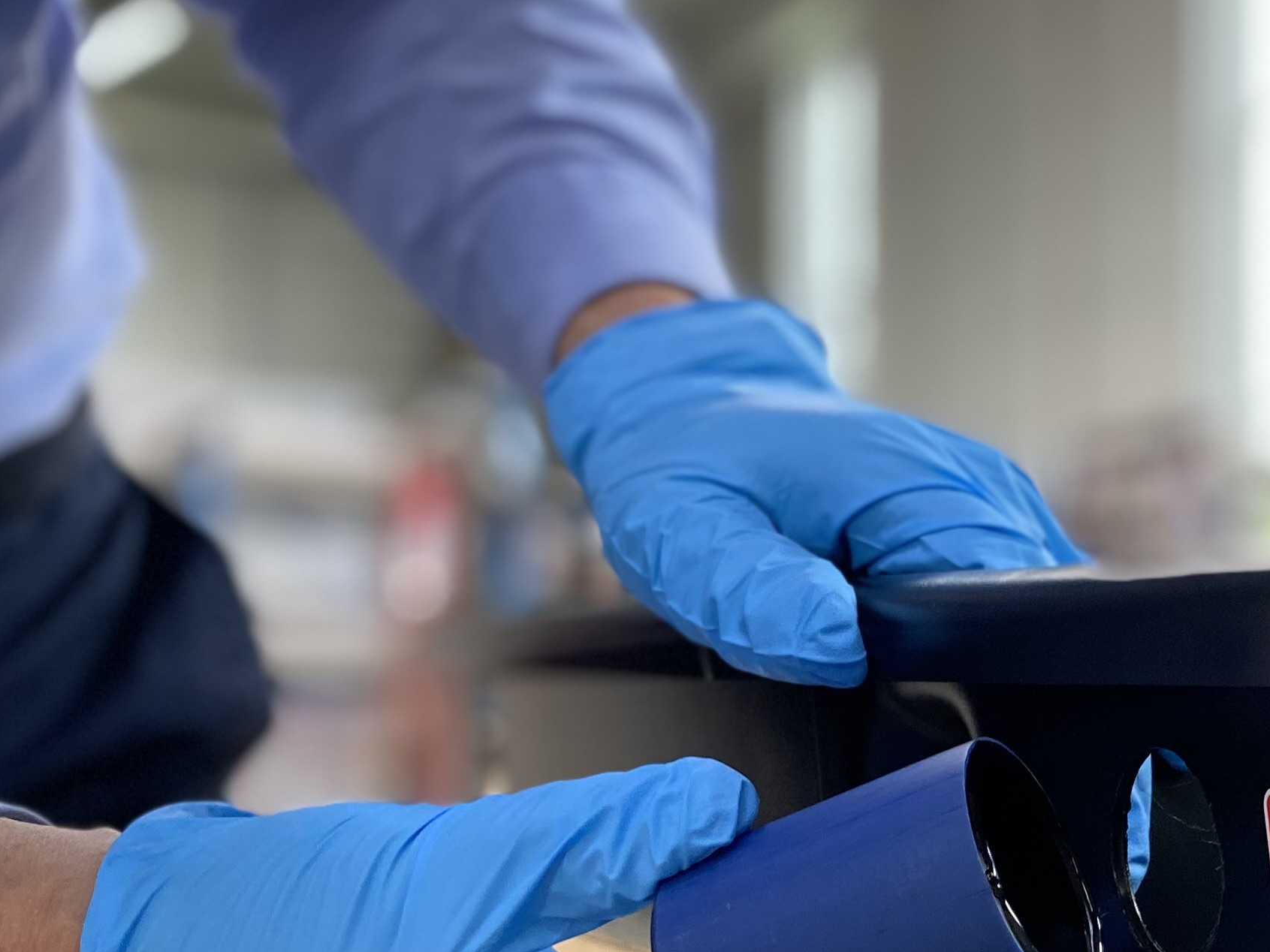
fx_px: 2275
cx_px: 1368
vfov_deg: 23.1
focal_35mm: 62
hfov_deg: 28.6
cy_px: 833
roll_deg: -0.6
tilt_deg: -4.4
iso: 125
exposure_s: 1/64
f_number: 1.8
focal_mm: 4.25
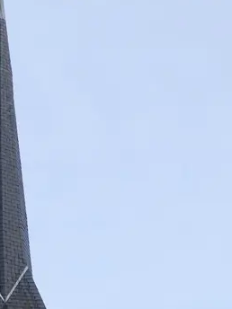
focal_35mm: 118
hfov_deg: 12.4
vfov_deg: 15.7
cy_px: 422
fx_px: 1054
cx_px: 0
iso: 125
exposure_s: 1/400
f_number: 3
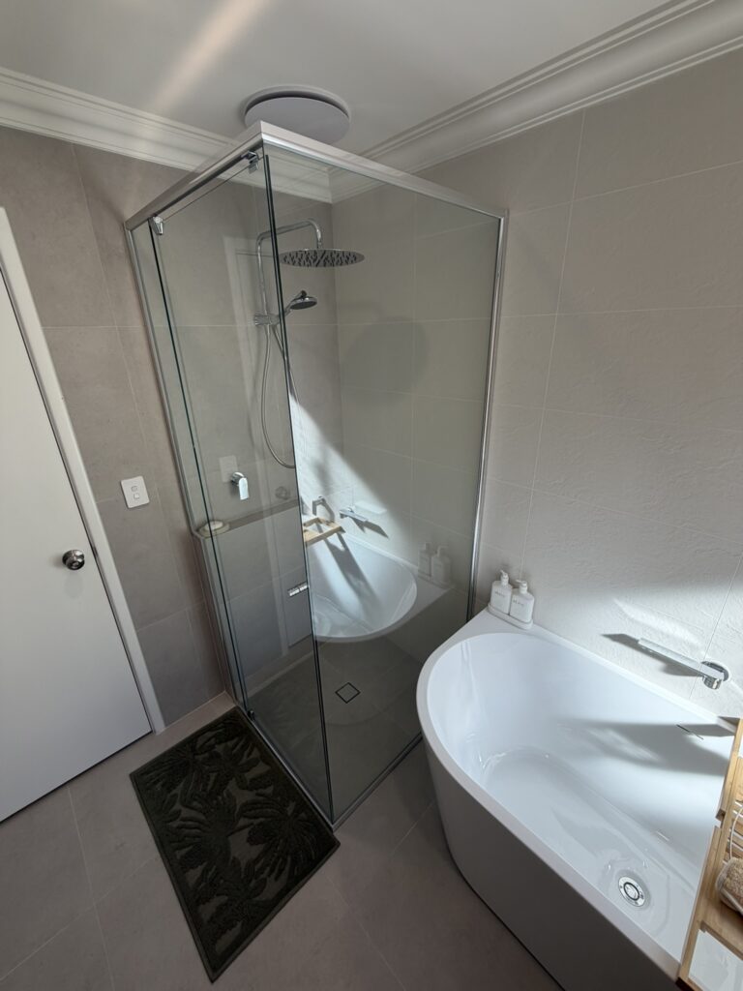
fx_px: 401
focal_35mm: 14
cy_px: 496
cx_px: 372
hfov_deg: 85.7
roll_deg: +1.3
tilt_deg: -21.9
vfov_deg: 102.1
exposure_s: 1/100
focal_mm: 2.22
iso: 25
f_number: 2.2
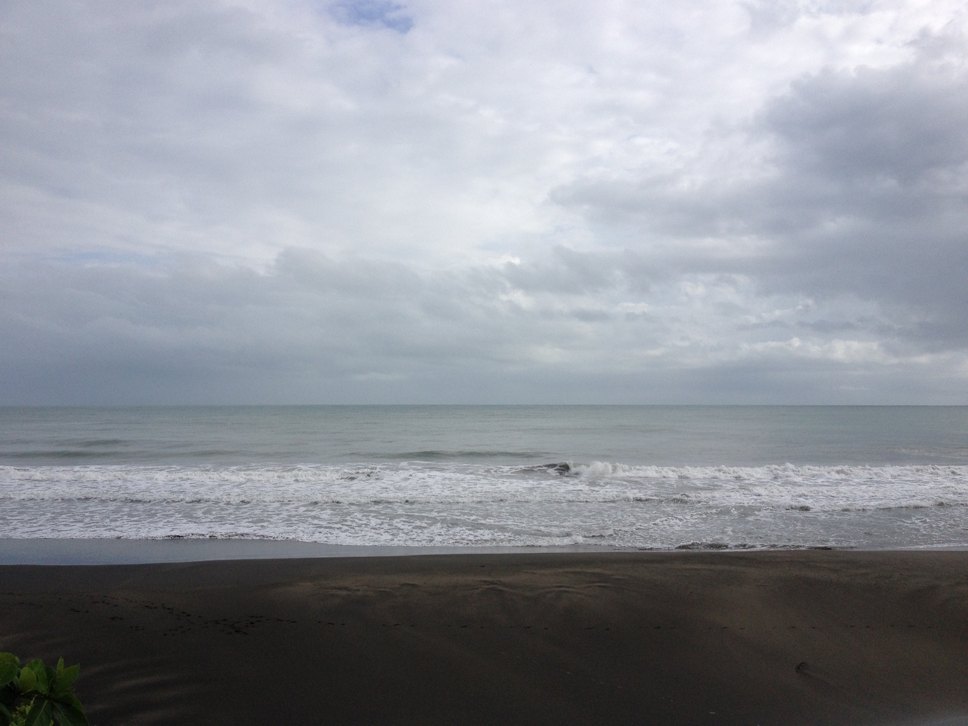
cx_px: 484
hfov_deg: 52.6
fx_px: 979
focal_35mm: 35
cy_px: 363
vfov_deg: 40.7
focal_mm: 4.28
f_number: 2.4
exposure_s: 1/2404
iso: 50
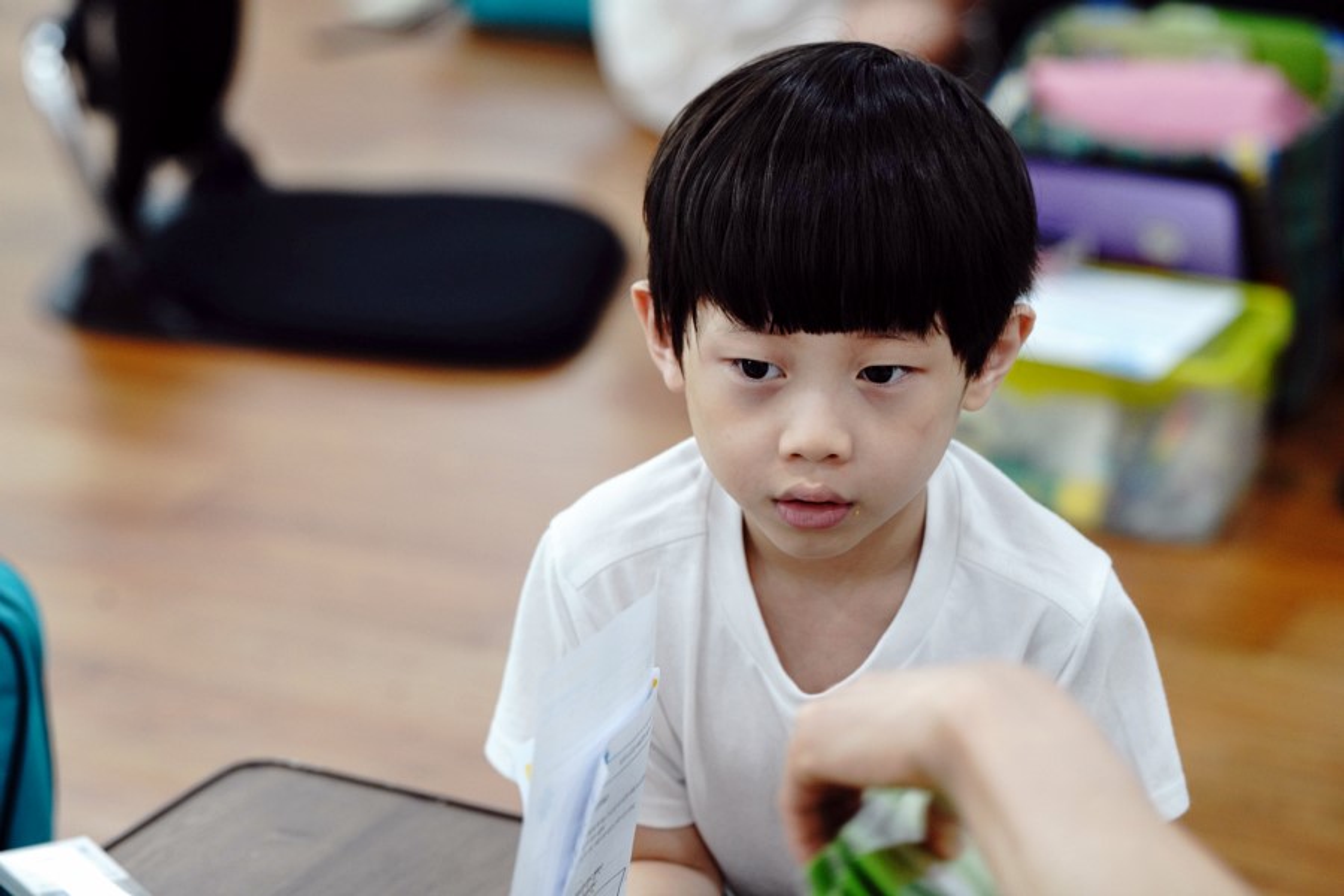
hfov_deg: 15.6
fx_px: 4890
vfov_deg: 10.5
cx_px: 672
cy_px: 448
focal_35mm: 131
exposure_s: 1/160
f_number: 4.5
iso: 2000
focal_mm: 131
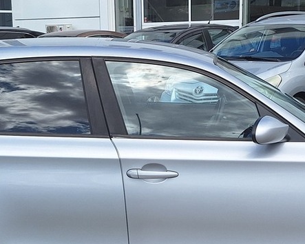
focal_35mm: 73
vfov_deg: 20.7
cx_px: 165
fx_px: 659
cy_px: 195
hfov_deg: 26.1
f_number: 1.8
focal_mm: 5.54
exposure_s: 1/1802
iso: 40
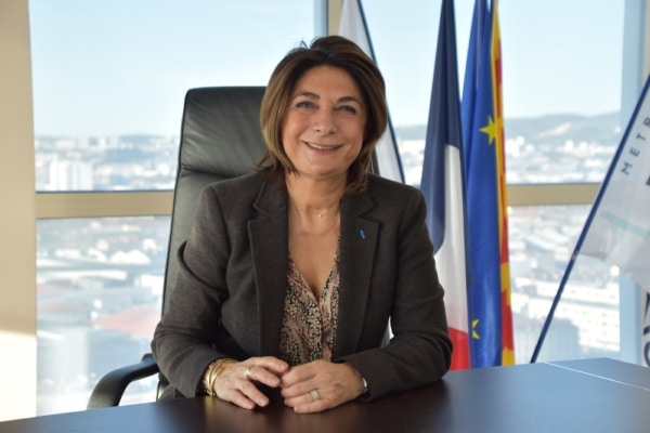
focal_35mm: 66
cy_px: 216
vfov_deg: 20.6
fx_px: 1192
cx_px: 325
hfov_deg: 30.5
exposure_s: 1/250
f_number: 5
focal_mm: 44
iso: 400
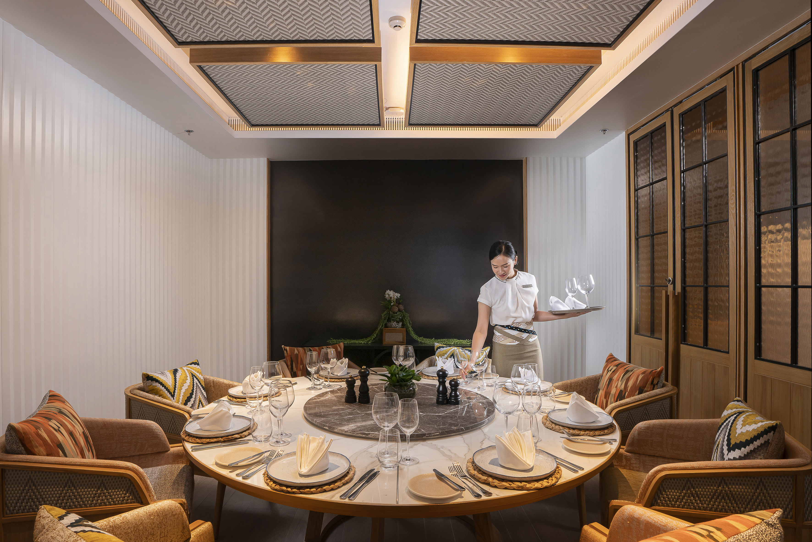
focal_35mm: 16
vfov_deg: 73.8
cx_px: 406
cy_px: 271
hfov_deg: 96.7
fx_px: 361
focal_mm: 16
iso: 320
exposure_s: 1/6
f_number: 11
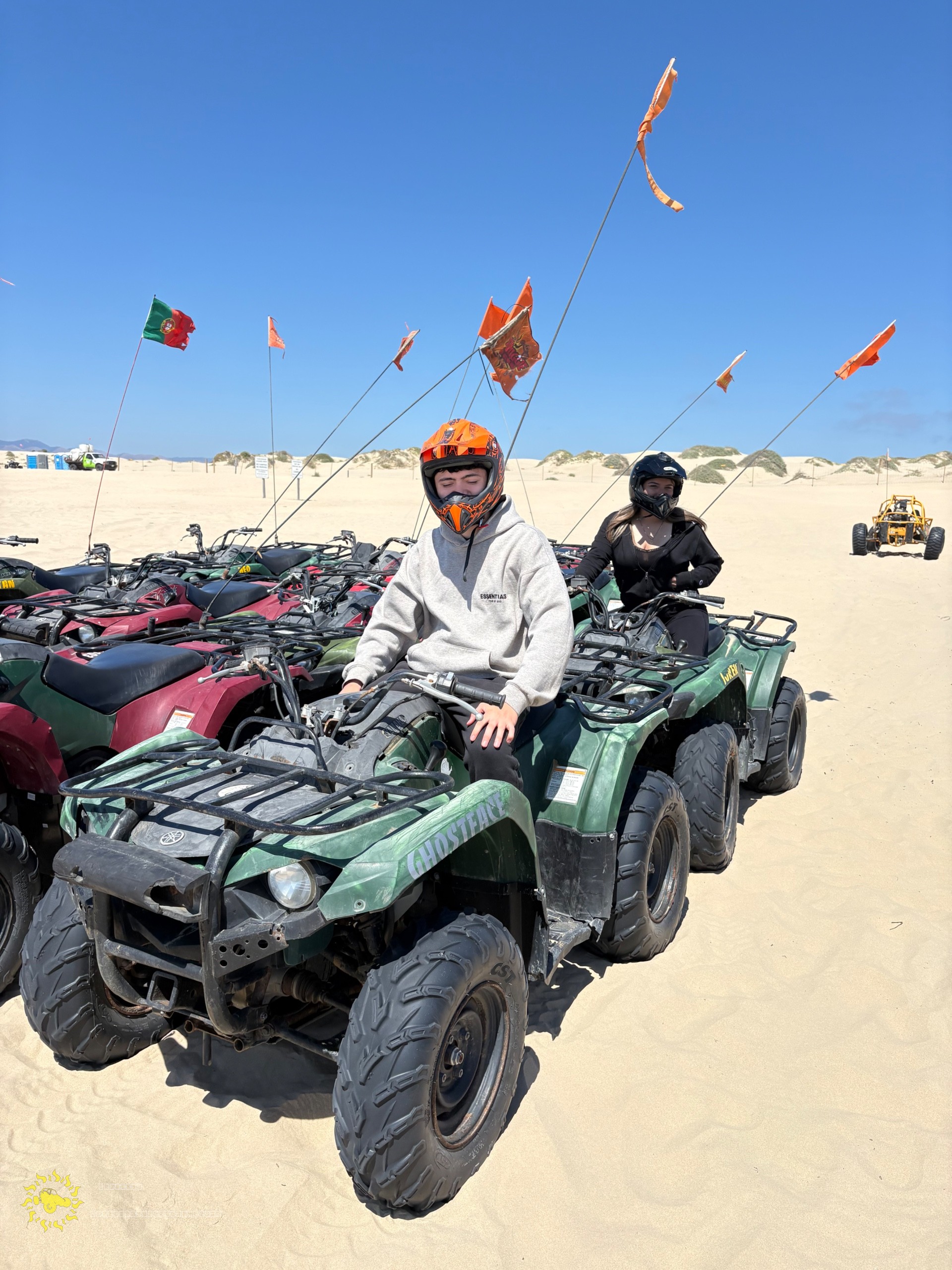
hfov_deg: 53.1
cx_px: 476
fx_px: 953
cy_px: 635
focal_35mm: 26
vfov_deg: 67.3
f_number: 1.6
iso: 50
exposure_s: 1/4329
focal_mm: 5.96
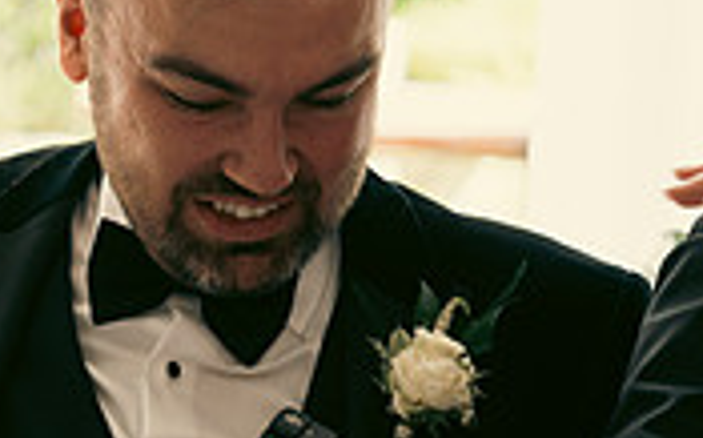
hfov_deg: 10.5
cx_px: -217
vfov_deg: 6.6
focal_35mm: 196
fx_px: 3752
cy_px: 496
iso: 125
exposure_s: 1/160
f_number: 3.5
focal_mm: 58
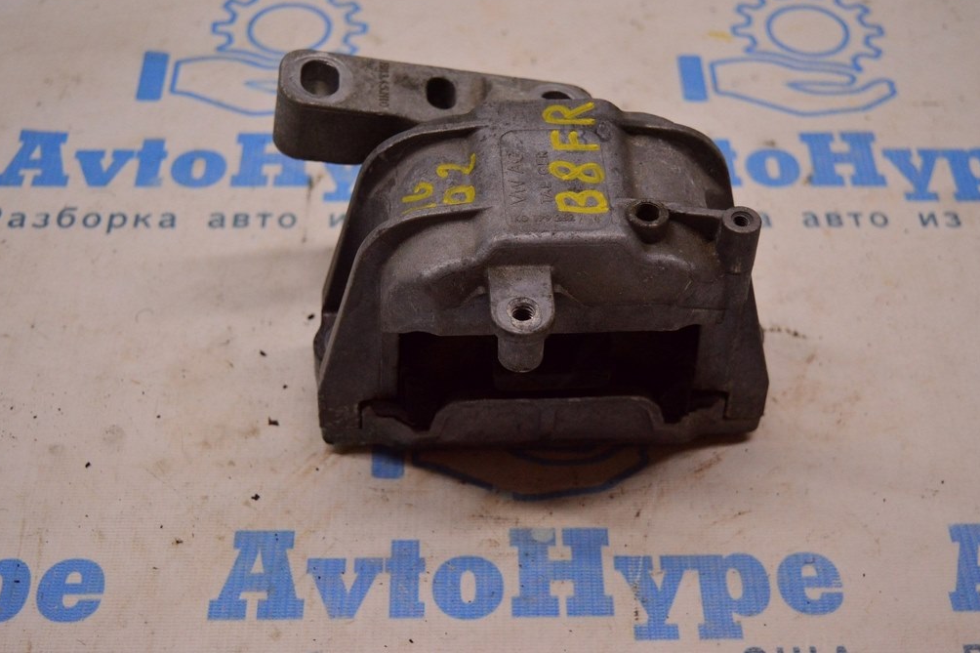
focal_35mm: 52
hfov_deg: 38.2
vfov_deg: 26.0
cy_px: 322
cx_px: 491
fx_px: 1415
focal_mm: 34
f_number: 4.5
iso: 1600
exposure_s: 1/400
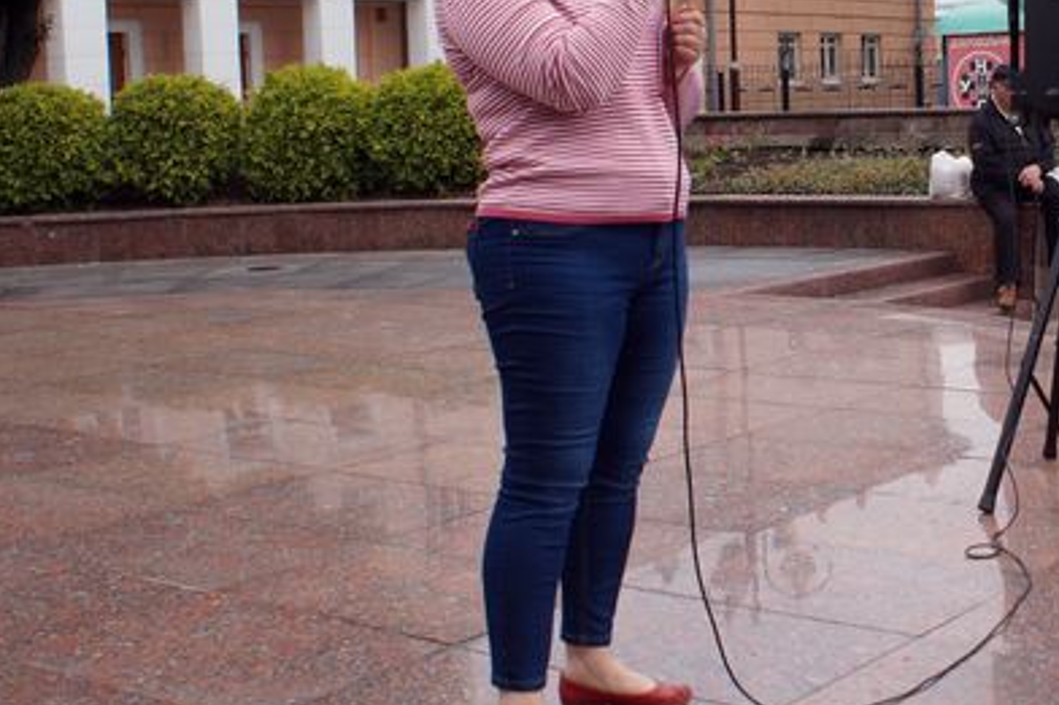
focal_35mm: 59
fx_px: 1735
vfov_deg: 22.9
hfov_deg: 32.4
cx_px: 937
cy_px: 270
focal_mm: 22
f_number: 6.3
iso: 100
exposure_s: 1/250
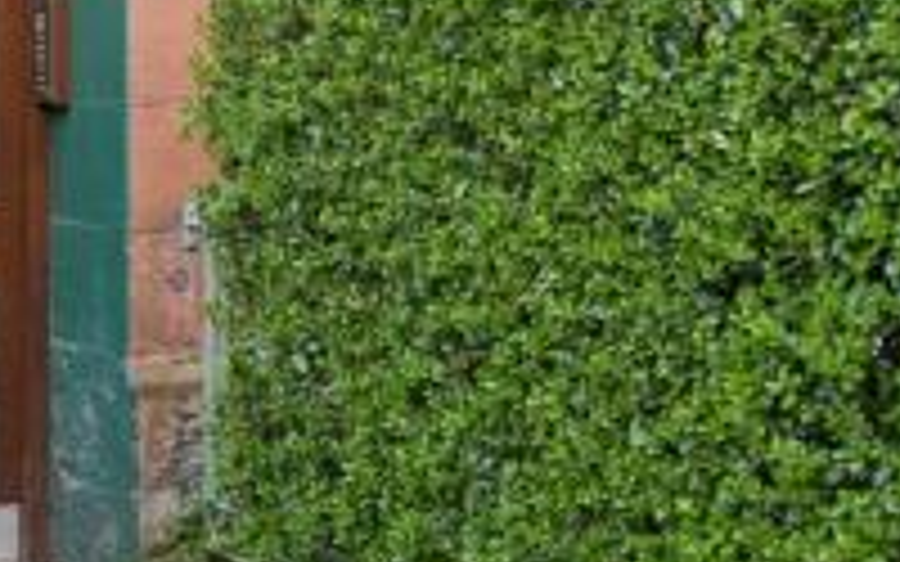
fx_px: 1962
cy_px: 2
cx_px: -36
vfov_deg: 16.0
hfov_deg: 24.5
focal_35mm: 80
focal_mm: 33
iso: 250
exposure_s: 1/50
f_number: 8
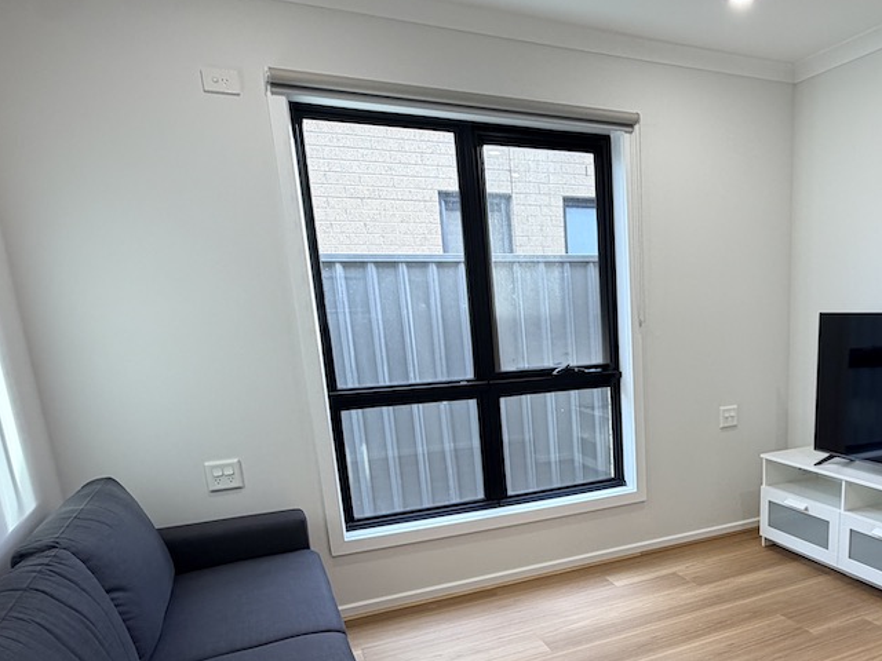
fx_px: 713
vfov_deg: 48.5
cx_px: 653
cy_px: 465
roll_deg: +1.8
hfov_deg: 60.3
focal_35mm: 28
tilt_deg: -13.2
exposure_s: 1/100
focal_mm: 2.22
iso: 160
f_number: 2.2
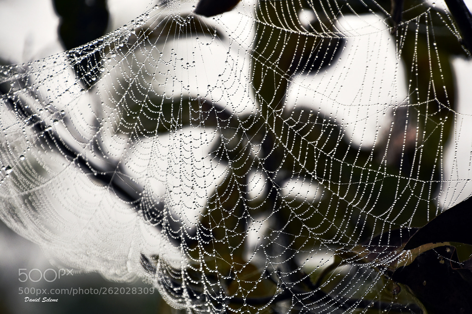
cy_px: 157
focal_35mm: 450
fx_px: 5900
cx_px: 236
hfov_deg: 4.6
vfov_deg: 3.1
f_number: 8
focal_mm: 300
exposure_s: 1/1000
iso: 560
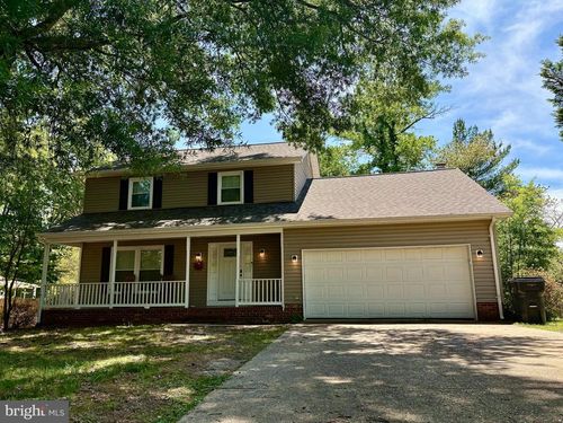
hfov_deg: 67.3
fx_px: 423
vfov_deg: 53.1
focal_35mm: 26
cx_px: 282
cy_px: 212
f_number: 1.6
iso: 64
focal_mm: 5.96
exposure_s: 1/1587
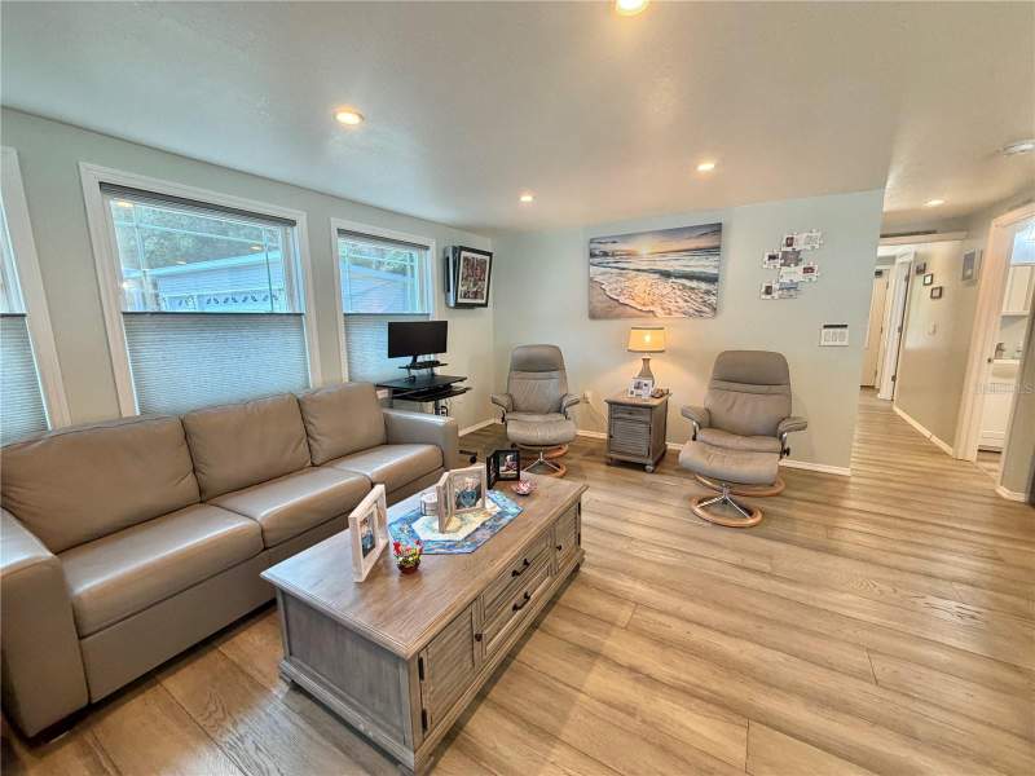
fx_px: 419
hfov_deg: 102.1
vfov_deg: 85.7
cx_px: 518
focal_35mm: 14
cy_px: 388
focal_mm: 2.22
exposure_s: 1/60
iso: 200
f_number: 2.2
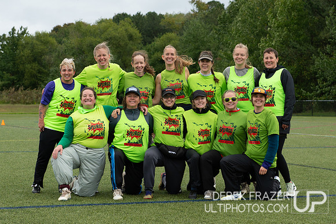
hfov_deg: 18.7
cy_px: 115
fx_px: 1018
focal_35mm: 109
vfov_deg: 12.6
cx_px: 180
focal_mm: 82
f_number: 8
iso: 1400
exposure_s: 1/1600
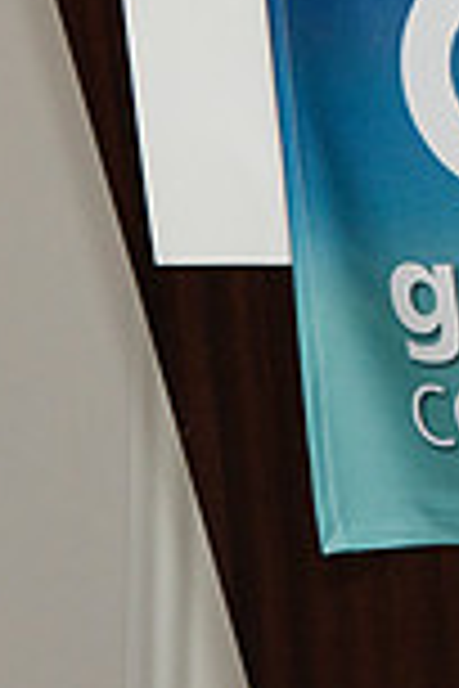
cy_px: -209
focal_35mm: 683
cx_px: 805
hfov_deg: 2.0
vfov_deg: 3.0
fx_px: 13061
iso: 1000
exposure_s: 1/125
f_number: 5.6
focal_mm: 160
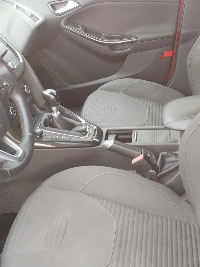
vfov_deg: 37.5
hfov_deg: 28.6
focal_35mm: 51
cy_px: 134
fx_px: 393
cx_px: 100
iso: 413
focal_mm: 4.75
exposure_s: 1/30
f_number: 1.8
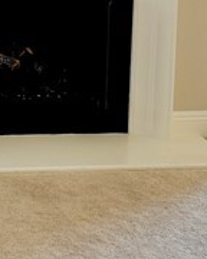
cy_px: -127
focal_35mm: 133
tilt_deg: -4.2
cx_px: -45
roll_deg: -2.0
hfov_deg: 11.4
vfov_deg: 13.6
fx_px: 1019
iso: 100
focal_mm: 6.76
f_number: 1.78
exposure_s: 1/121
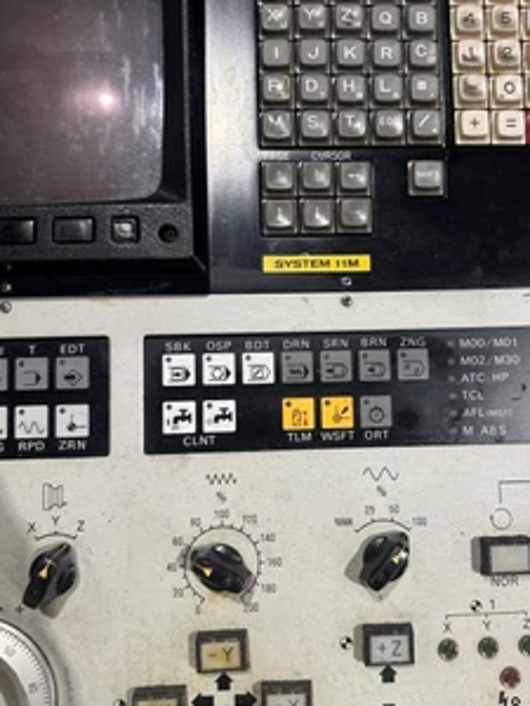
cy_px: 365
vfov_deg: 56.8
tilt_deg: -82.3
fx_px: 653
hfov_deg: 43.7
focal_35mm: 32
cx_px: 339
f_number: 1.78
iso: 125
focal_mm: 6.86
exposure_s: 1/60
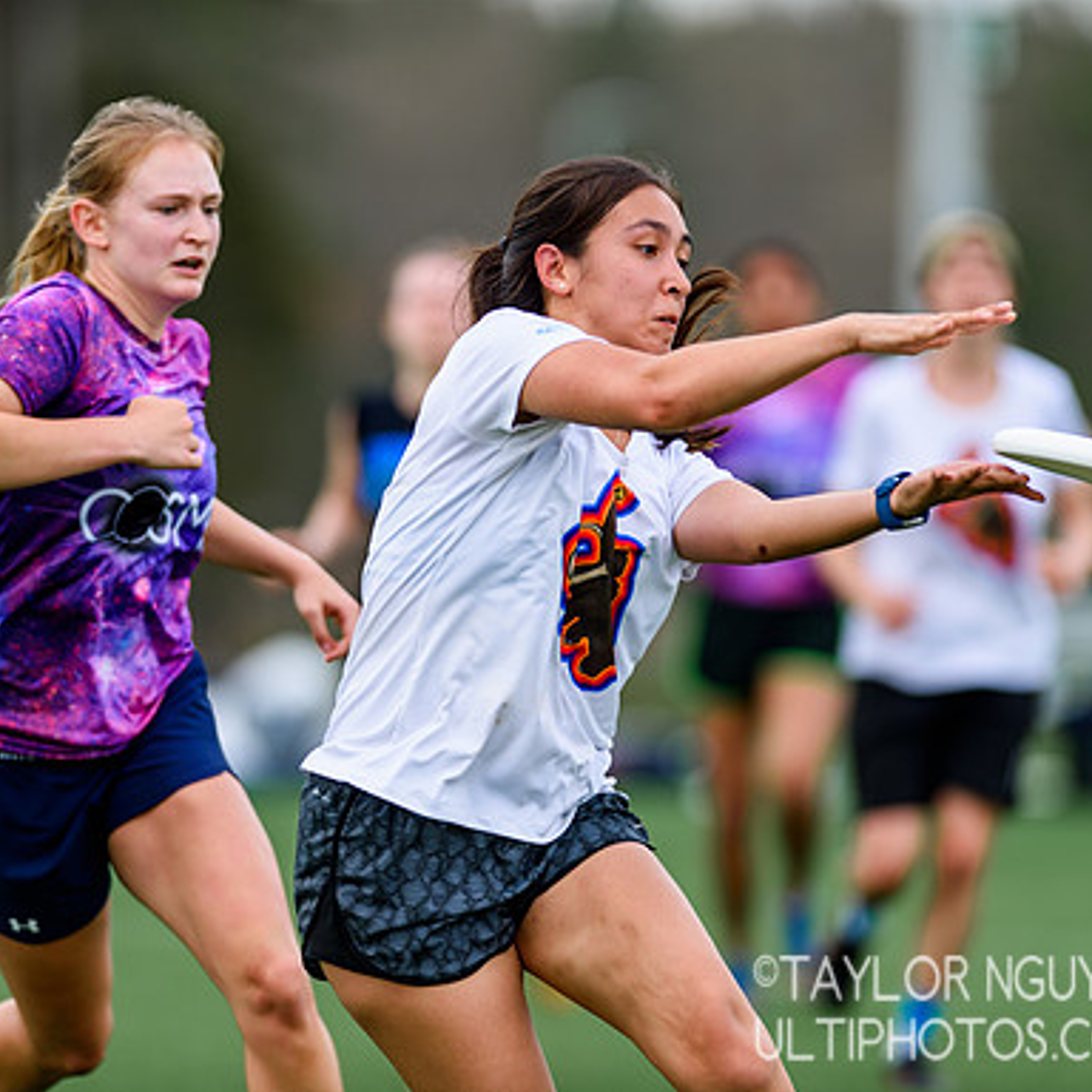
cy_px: 546
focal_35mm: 385
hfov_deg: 4.6
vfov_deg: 4.6
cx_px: 572
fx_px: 13741
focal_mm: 300
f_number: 3.2
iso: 140
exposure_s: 1/1600
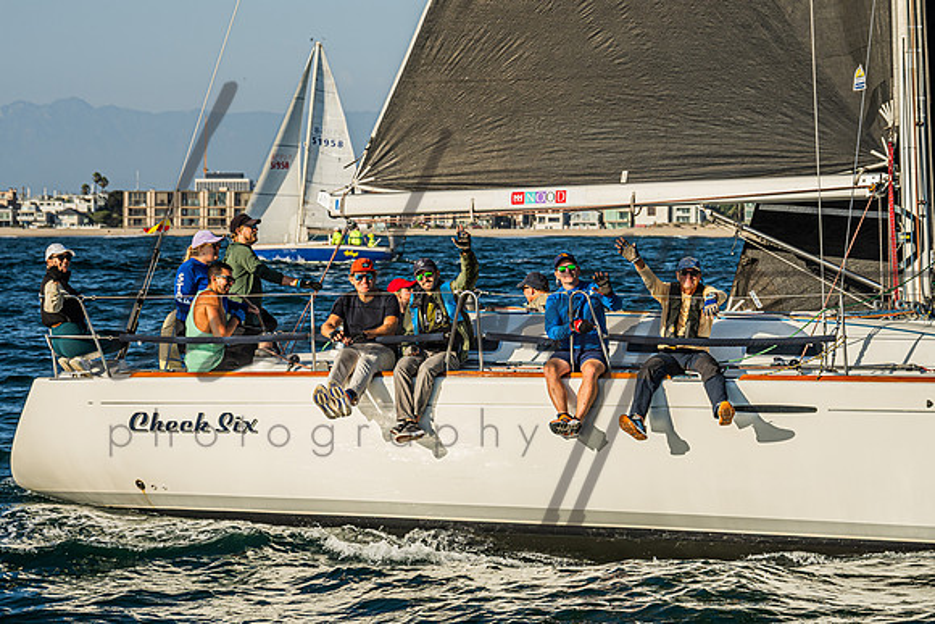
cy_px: 239
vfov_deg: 10.5
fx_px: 3379
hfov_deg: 15.7
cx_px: 525
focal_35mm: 130
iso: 100
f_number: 6.3
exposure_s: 1/800
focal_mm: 96
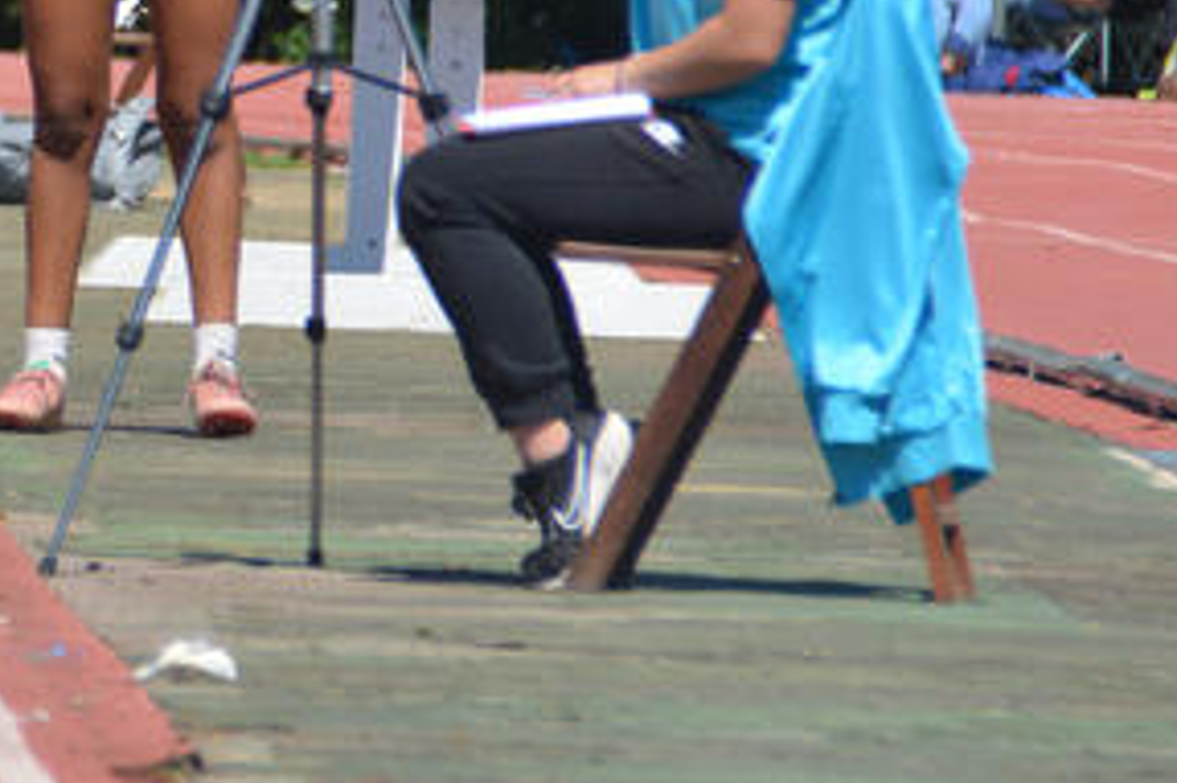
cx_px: -435
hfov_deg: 2.2
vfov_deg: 1.5
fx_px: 30714
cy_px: 16
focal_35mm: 940
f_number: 7.1
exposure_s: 1/1600
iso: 400
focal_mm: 200
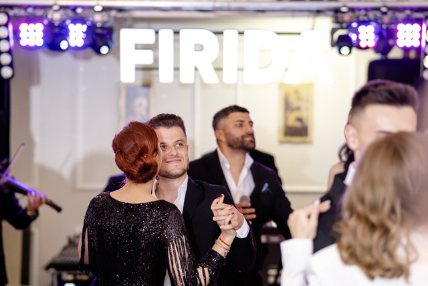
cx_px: 214
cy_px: 143
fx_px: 1522
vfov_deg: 10.7
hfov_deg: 16.0
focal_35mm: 128
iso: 640
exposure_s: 1/200
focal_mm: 85
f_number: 2
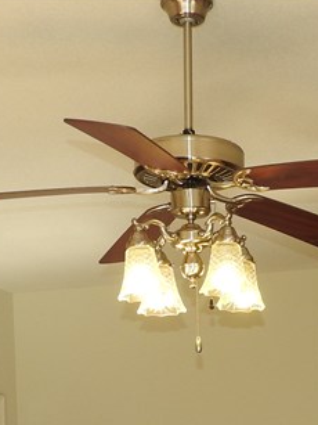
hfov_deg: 18.2
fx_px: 981
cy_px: 525
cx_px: 268
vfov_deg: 22.3
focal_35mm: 80
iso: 100
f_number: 3.3
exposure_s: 1/100
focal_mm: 4.3
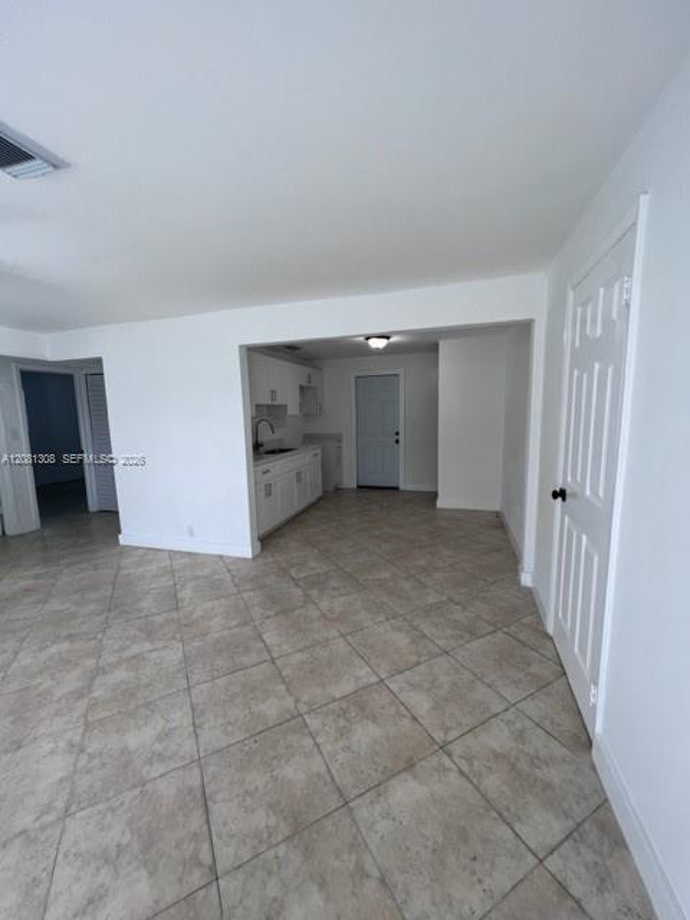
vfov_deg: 106.2
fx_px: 346
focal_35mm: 13
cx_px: 345
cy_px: 460
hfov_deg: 89.9
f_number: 1.8
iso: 40
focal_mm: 1.57
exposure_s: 1/120
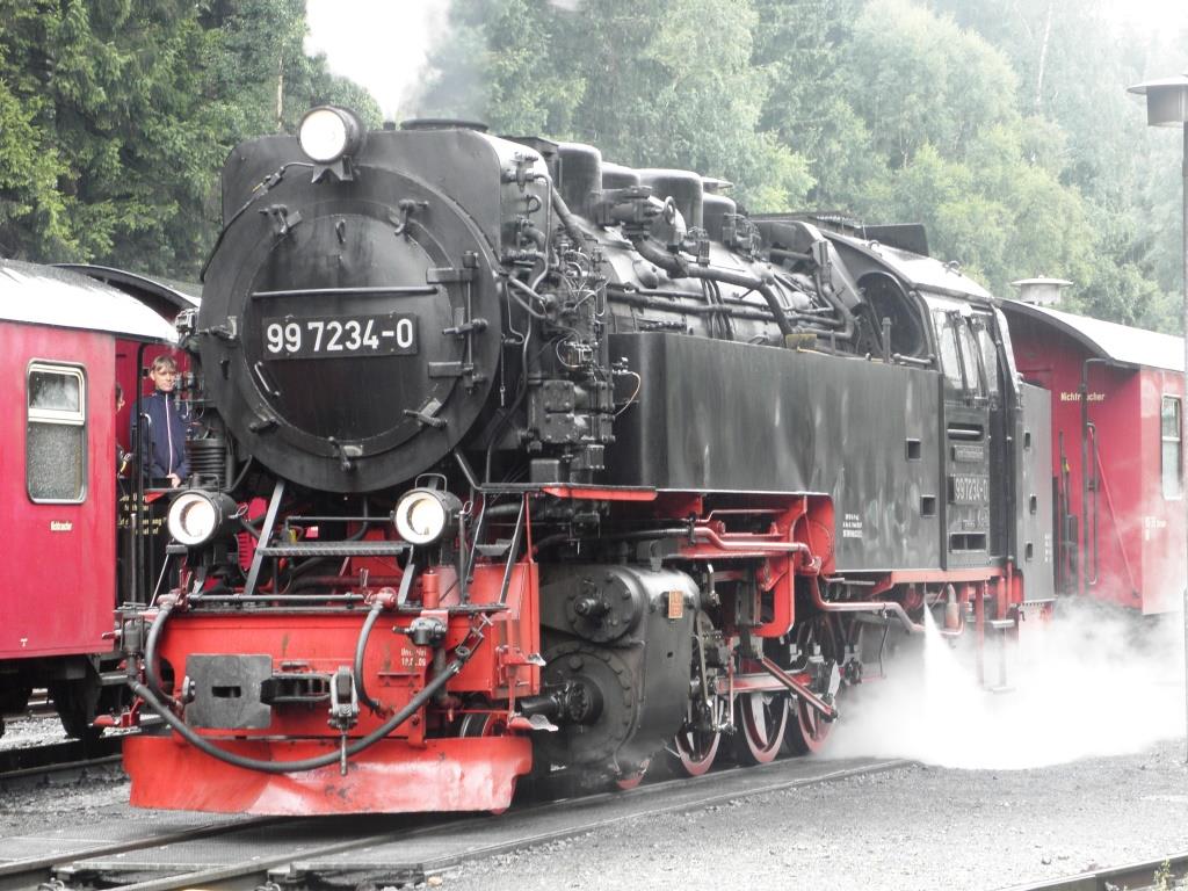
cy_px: 446
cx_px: 594
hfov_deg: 17.4
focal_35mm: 113
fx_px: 3878
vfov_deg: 13.1
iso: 125
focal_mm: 20.23
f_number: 4.3
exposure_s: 1/25
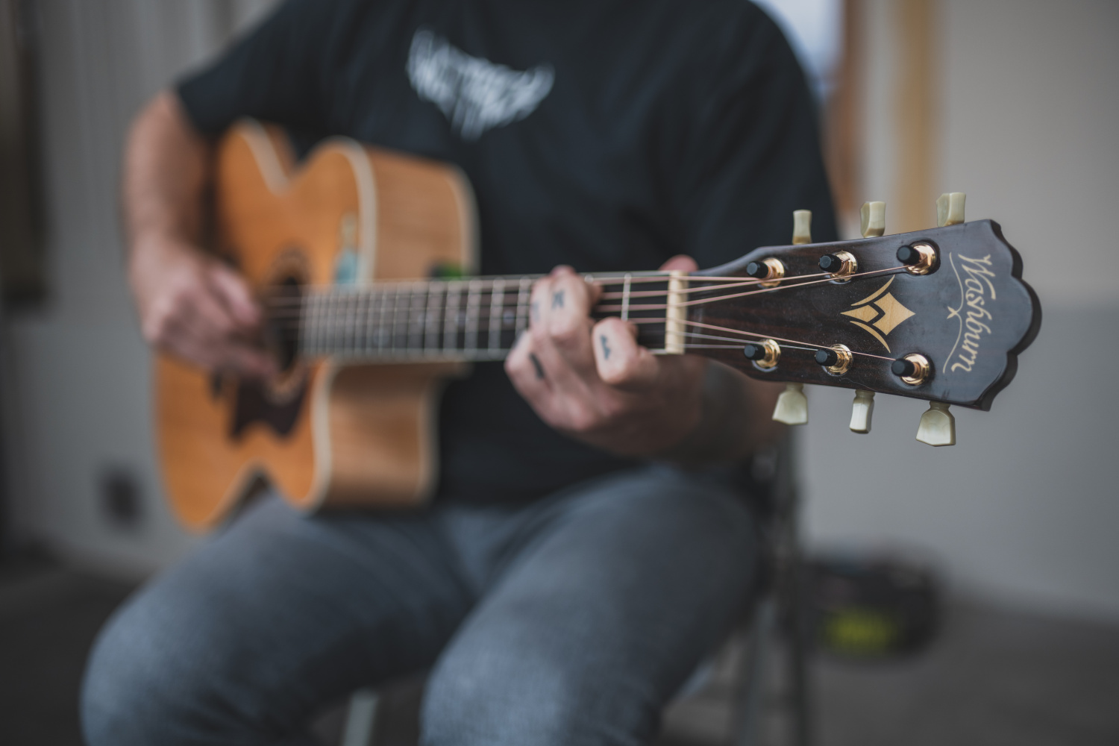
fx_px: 1088
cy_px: 373
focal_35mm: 35
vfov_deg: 37.9
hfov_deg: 54.4
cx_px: 560
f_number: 1.8
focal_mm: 35
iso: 200
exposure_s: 1/320
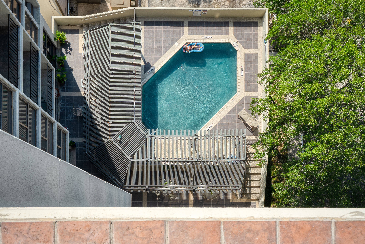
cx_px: 182
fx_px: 345
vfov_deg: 38.9
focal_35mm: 34
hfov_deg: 55.8
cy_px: 122
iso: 100
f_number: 11
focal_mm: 34
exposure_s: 1/50
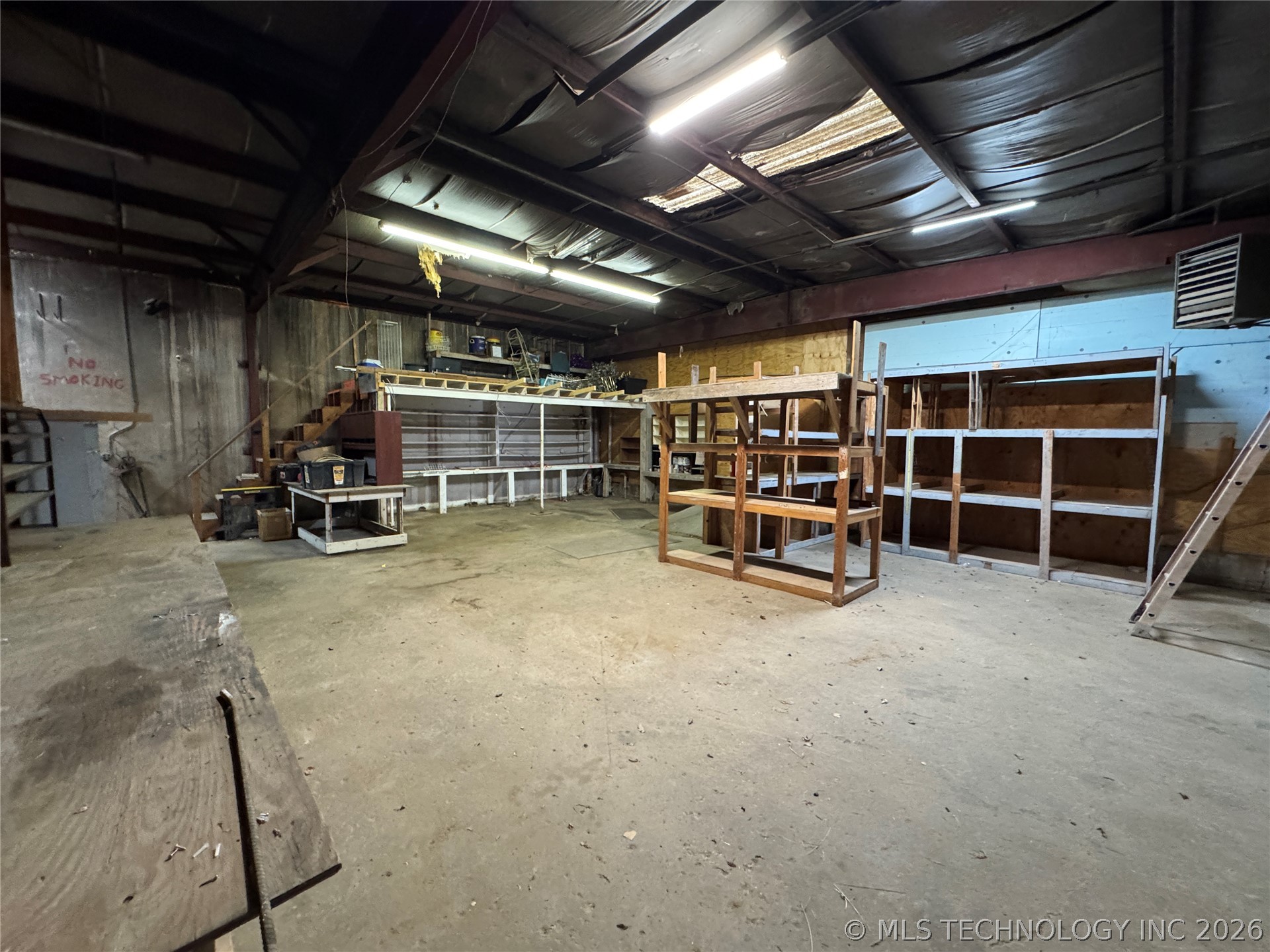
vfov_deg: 85.7
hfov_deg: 102.1
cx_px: 635
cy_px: 476
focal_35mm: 14
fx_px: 514
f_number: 2.2
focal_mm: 2.22
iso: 800
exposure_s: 1/60
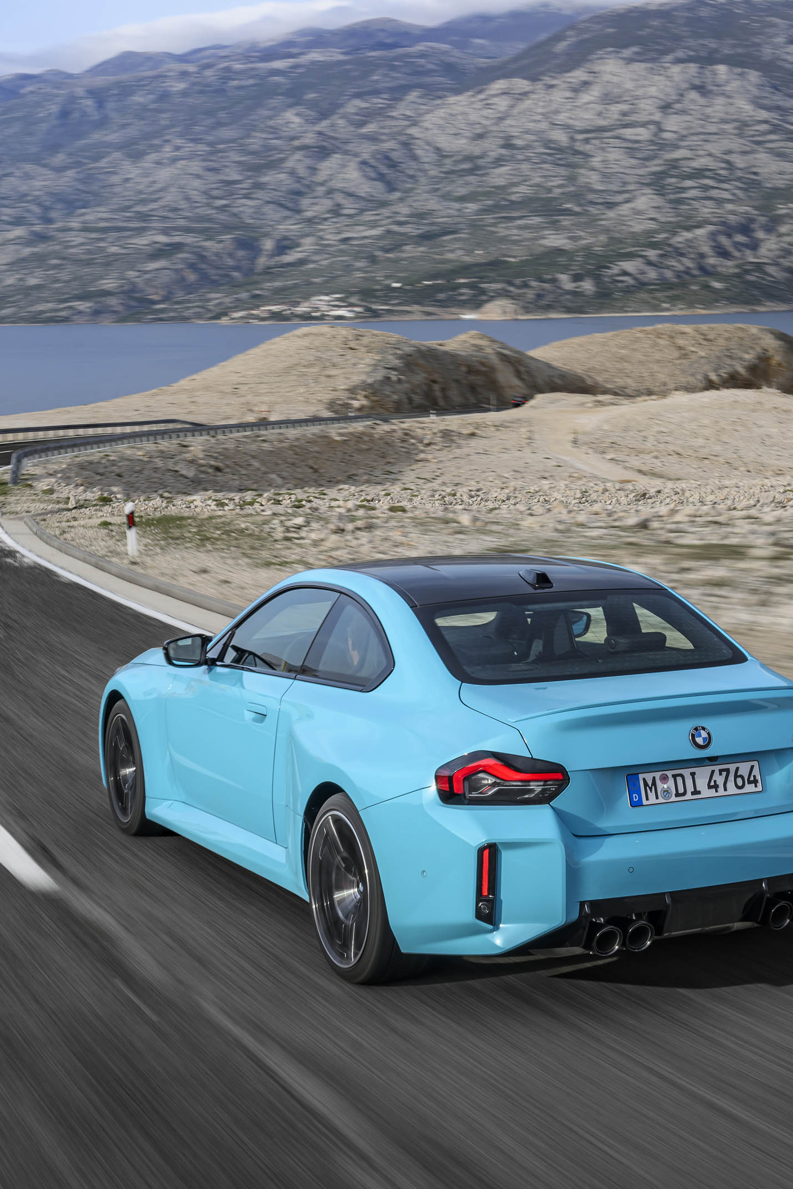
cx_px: 406
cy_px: 595
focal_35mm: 56
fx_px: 1850
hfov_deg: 24.2
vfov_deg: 35.6
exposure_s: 1/20
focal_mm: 37
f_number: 11
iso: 80
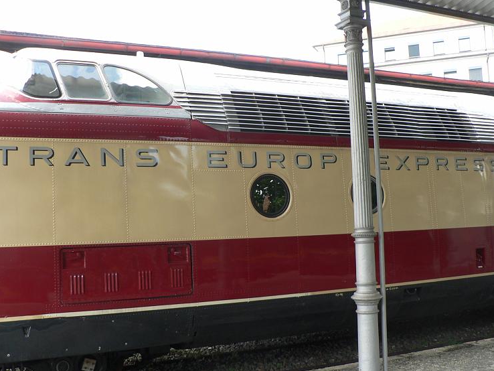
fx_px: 557
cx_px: 256
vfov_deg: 36.8
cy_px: 178
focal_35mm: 39
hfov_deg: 47.8
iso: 80
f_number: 2.8
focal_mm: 6
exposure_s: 1/80
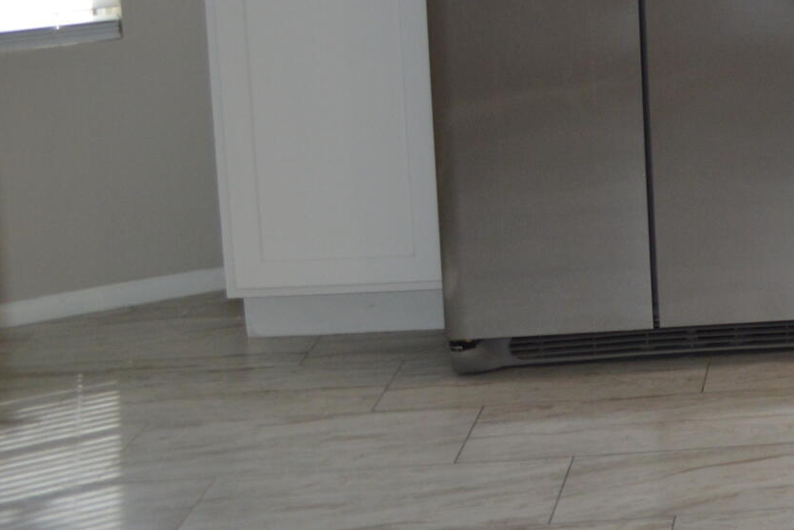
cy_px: -98
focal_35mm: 98
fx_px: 2162
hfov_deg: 17.3
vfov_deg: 13.6
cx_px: 1393
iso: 400
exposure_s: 1/100
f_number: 4
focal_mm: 18
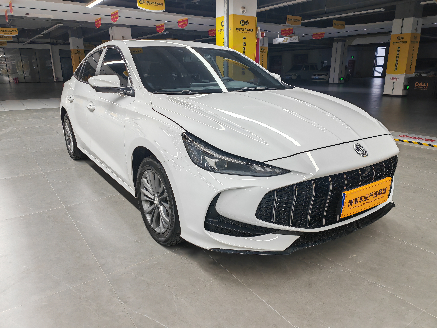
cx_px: 218
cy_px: 164
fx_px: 316
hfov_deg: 69.4
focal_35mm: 25
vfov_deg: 54.9
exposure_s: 1/100
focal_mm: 5.3
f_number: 1.9
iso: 125
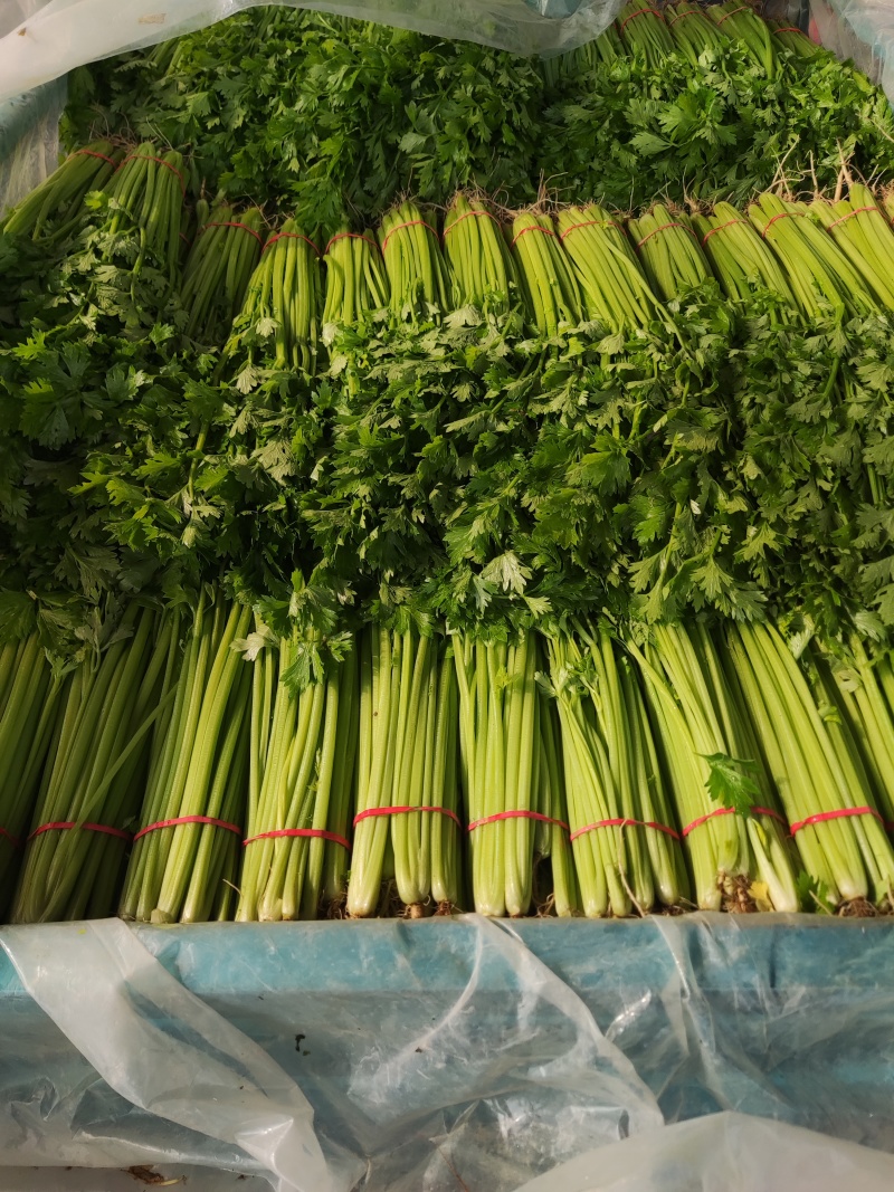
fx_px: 861
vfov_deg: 69.4
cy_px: 596
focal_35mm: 25
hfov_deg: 54.9
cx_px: 447
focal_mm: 4.71
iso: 50
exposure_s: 1/465
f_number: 1.79
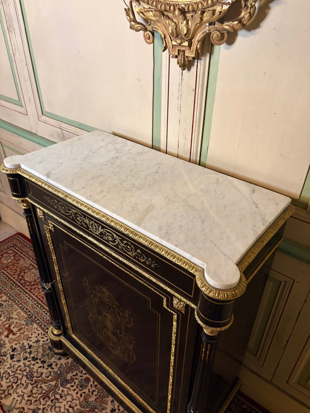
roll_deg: -1.1
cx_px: 155
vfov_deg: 67.3
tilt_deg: -33.6
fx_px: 310
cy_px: 206
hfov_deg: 53.1
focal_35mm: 26
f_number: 1.6
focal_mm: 5.96
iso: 400
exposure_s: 1/33
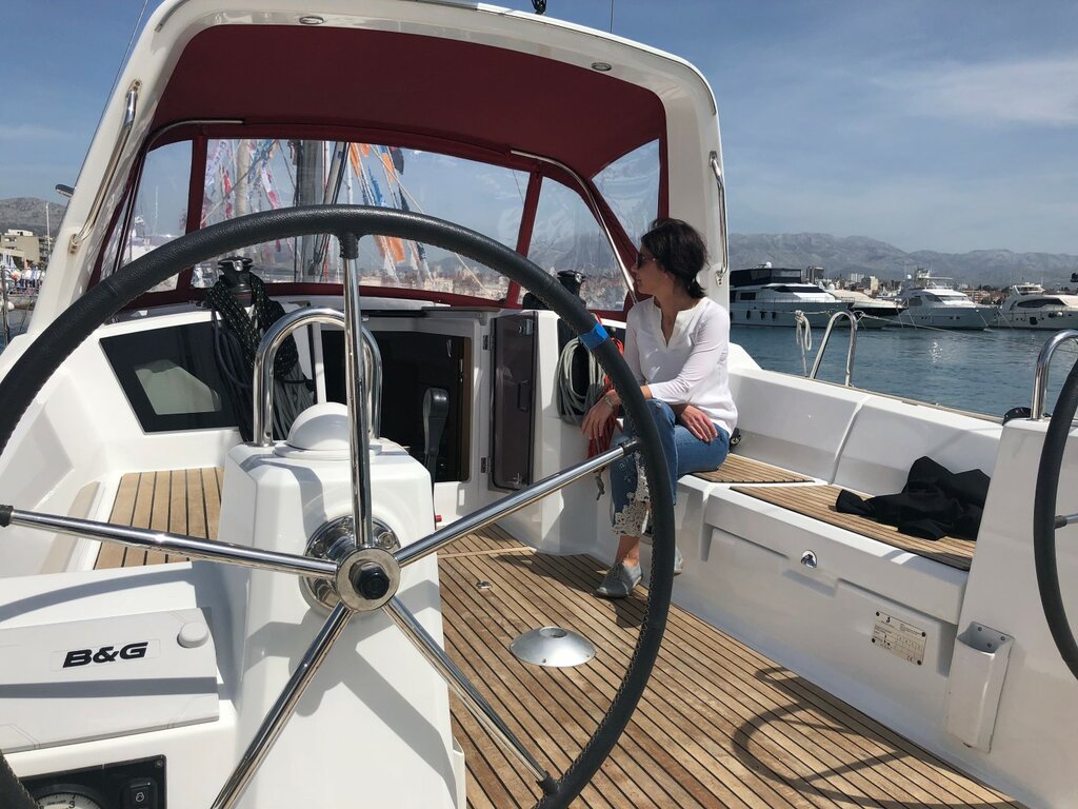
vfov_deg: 48.2
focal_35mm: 29
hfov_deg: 61.7
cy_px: 404
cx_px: 539
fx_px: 903
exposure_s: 1/4425
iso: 25
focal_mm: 3.99
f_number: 1.8
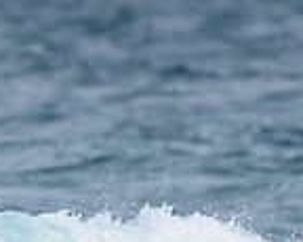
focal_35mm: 2323
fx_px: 20818
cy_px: 355
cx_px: -151
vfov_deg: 0.7
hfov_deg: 0.8
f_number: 5.6
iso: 280
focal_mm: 500
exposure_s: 1/2000
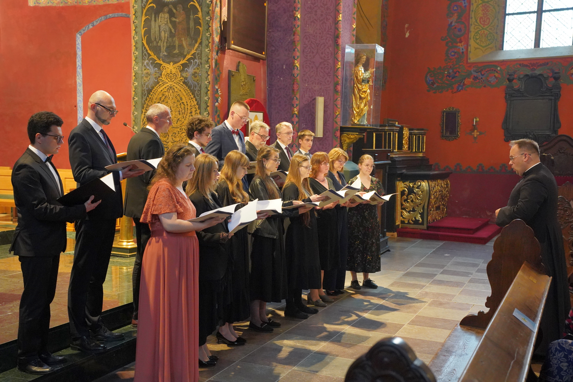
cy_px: 191
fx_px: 716
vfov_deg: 29.9
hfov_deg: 43.6
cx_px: 286
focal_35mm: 45
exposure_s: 1/50
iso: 8000
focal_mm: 45
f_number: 5.6
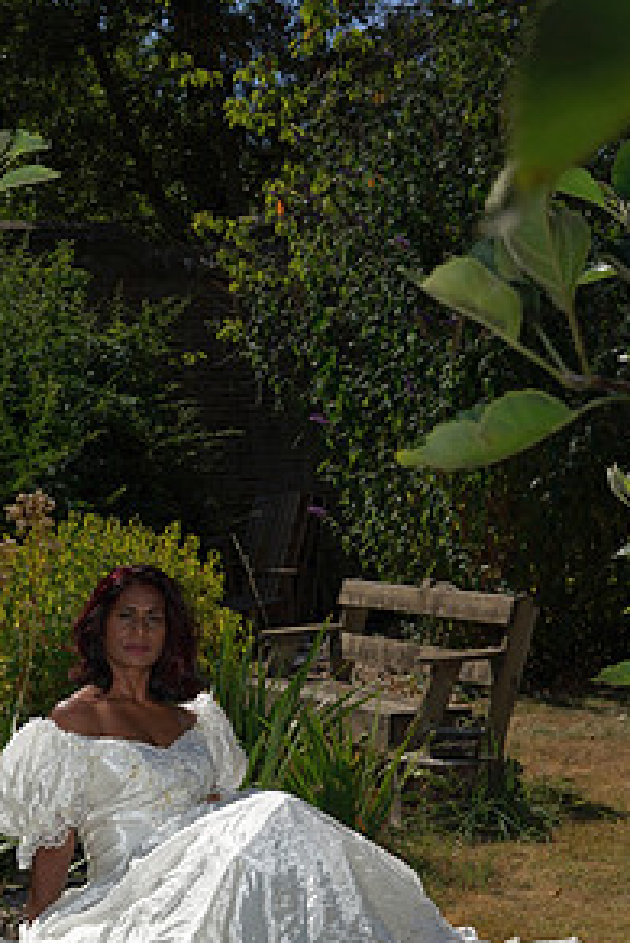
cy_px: 685
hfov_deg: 17.7
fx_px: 2019
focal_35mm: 77
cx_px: 171
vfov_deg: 26.0
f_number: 14
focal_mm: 50
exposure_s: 1/250
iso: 100
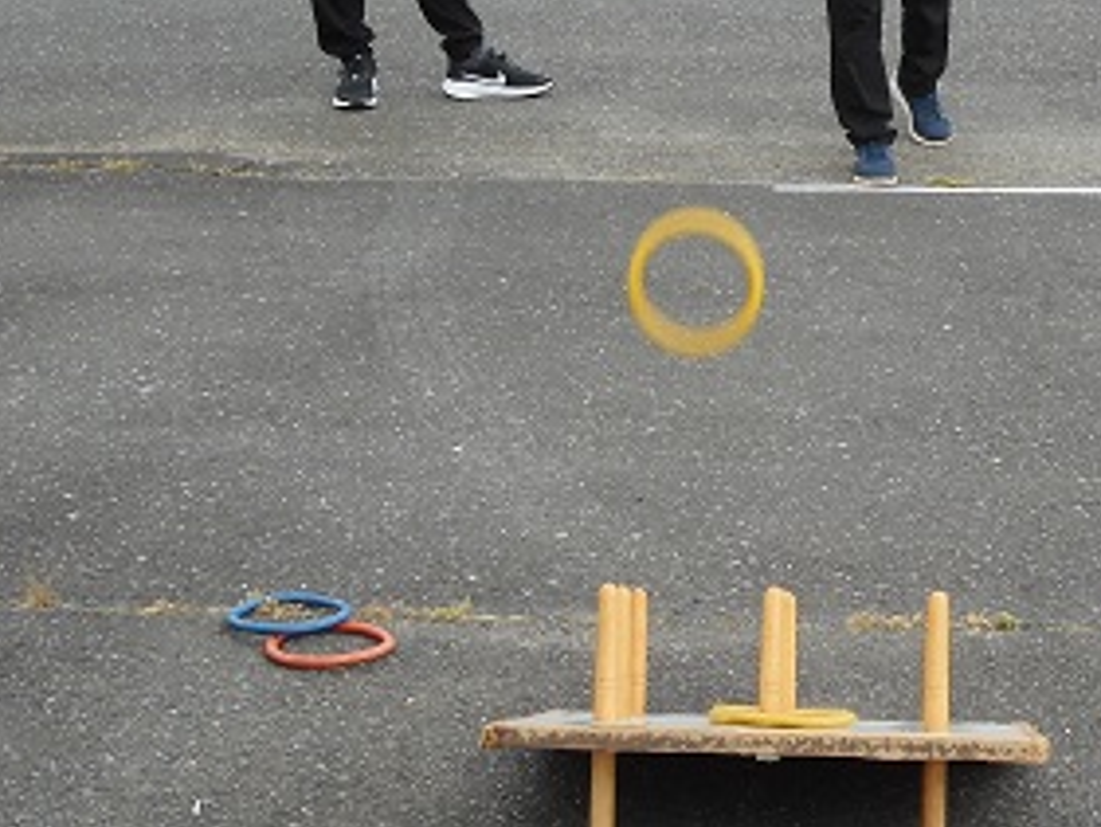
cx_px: 897
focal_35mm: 109
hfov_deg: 17.9
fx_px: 3468
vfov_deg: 13.5
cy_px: 212
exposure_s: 1/125
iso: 80
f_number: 4.9
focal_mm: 9.1
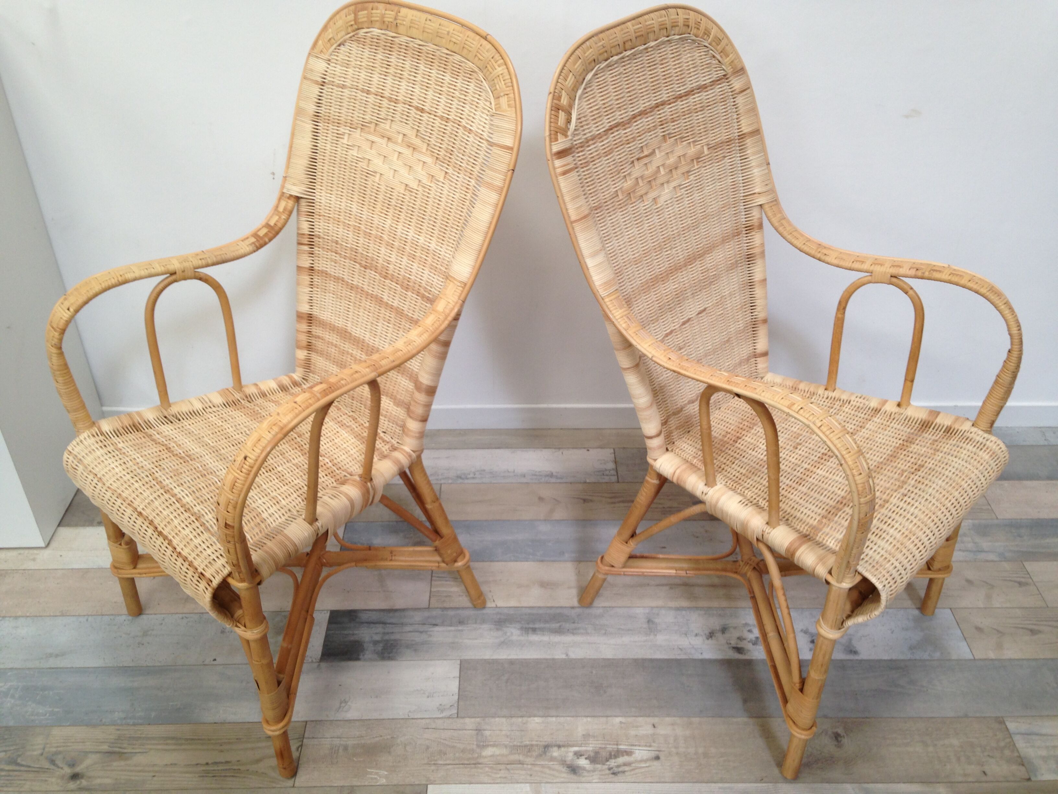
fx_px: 1009
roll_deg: +1.0
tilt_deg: -36.6
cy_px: 397
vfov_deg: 42.9
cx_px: 529
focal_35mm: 33
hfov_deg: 55.4
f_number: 2.4
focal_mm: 4.12
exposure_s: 1/20
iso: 50
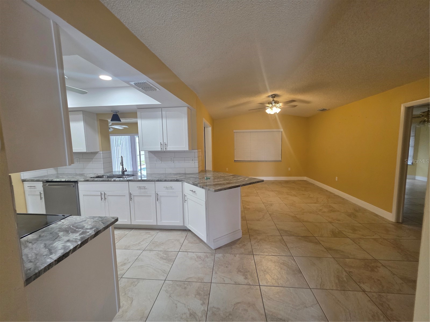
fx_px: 161
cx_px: 215
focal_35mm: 13
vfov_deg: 89.9
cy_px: 161
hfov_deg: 106.2
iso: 250
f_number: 1.9
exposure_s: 1/120
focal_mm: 2.2
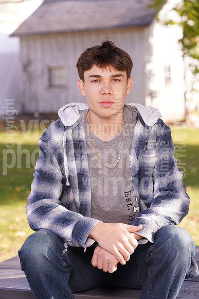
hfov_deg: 15.7
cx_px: 100
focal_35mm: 87
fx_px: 721
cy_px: 150
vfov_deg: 23.4
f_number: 4.5
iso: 100
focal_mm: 87
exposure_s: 1/125
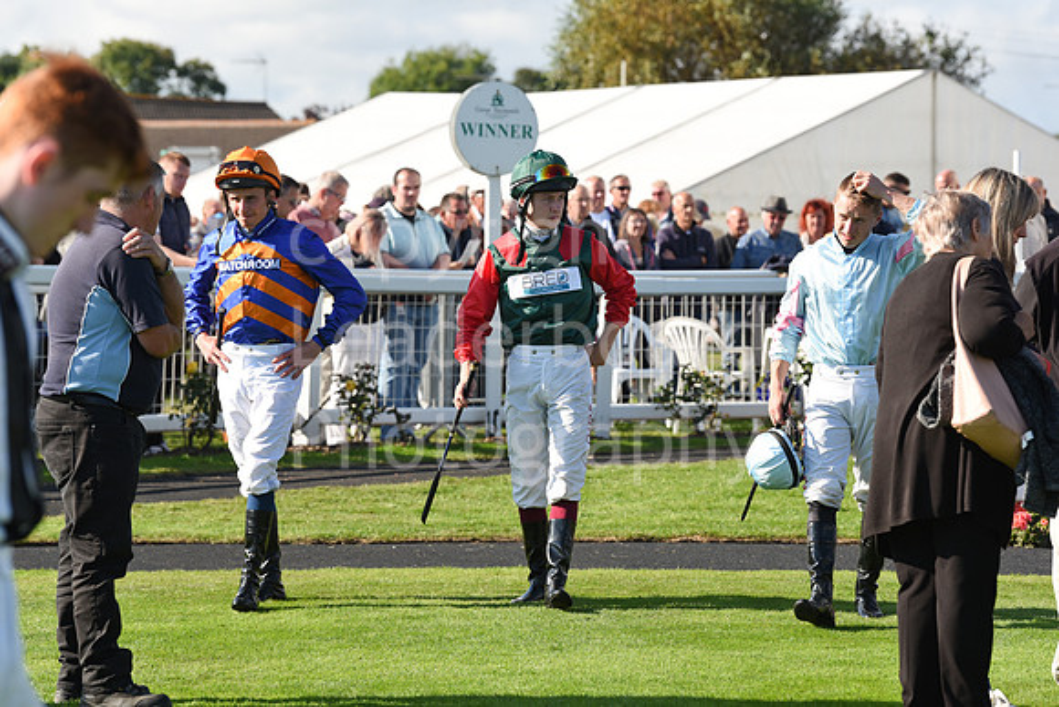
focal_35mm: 160
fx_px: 4708
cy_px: 354
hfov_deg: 12.8
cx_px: 530
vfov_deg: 8.6
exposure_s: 1/1250
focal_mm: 160
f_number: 6.3
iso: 500
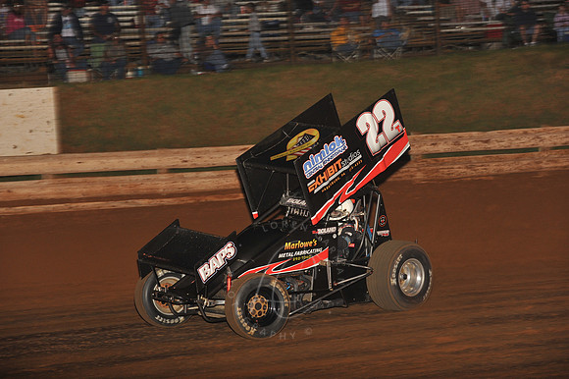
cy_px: 190
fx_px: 1974
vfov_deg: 11.0
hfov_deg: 16.4
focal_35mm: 125
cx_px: 284
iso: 1000
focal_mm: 125
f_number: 6.3
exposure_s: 1/320
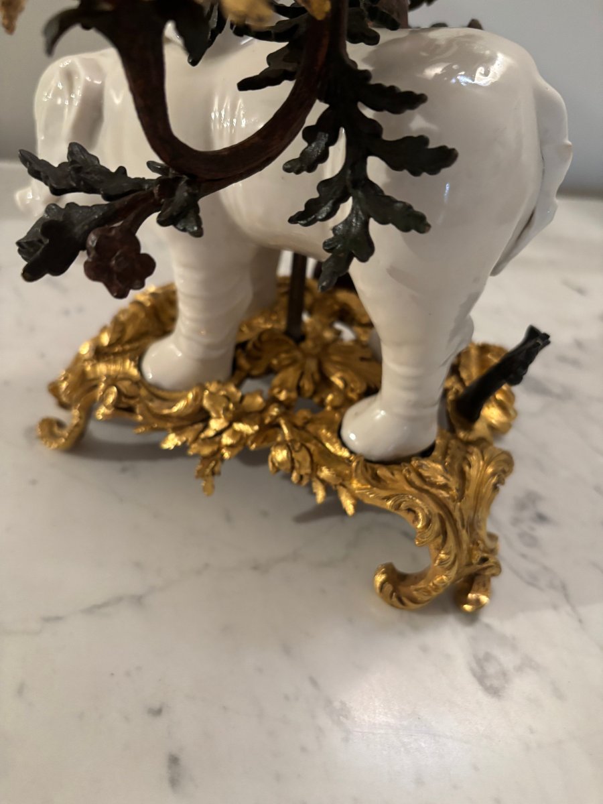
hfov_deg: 53.1
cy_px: 402
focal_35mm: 26
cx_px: 302
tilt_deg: -38.9
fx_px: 604
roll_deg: -5.8
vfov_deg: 67.3
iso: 500
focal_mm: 5.96
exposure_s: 1/50
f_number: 1.6
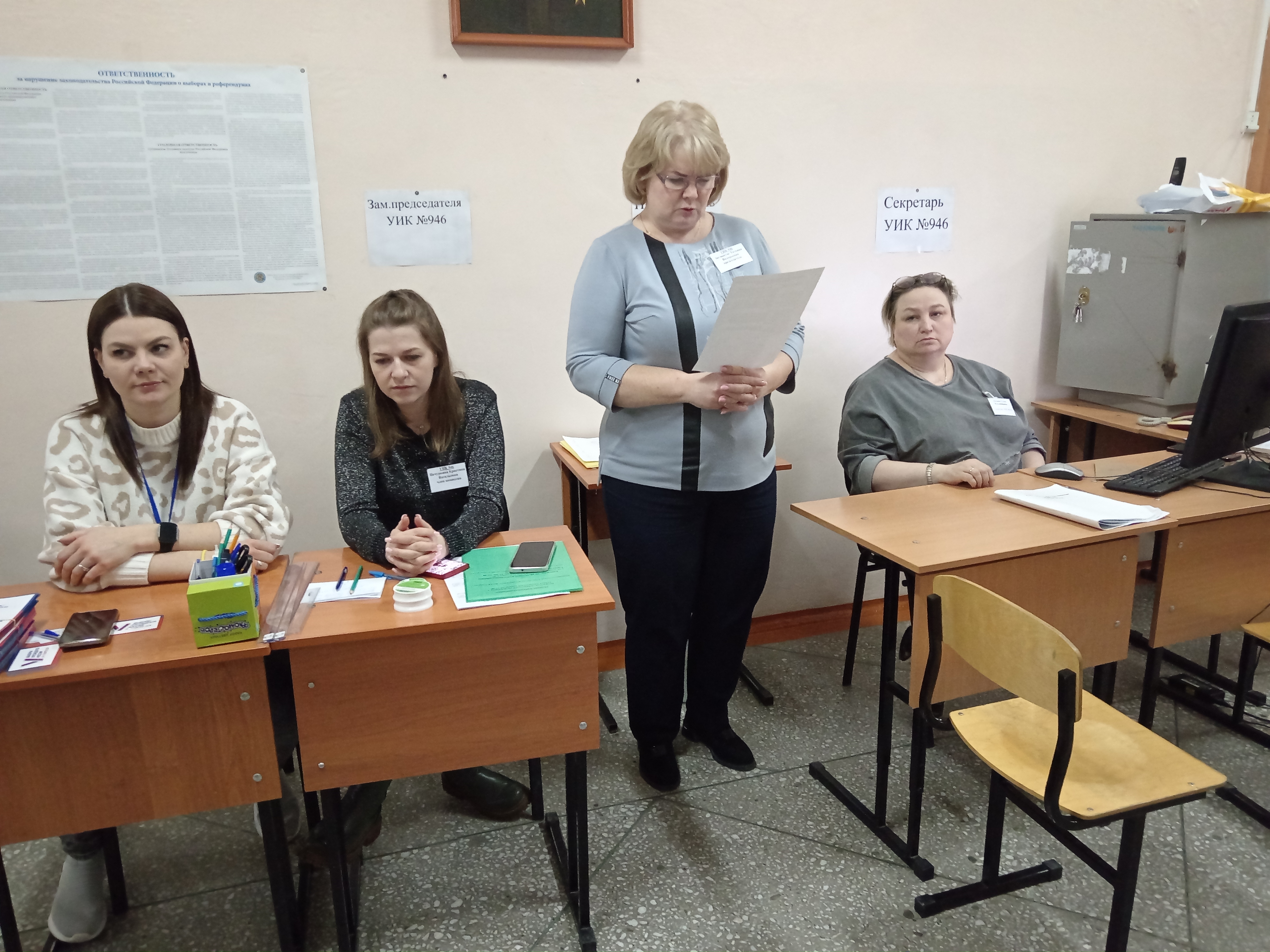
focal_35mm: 27
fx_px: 991
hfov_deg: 65.3
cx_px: 635
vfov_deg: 51.4
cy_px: 476
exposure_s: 1/50
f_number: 1.9
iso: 3777
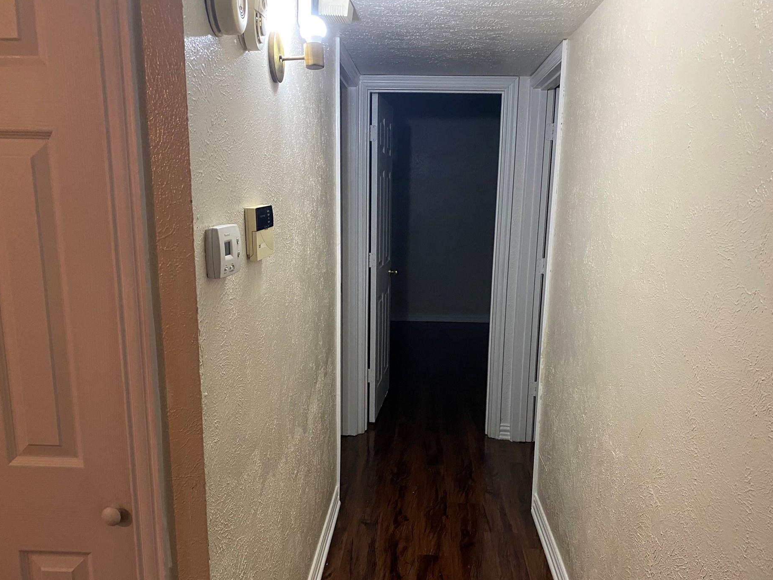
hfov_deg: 61.6
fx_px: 648
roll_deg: -0.7
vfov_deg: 48.2
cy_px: 320
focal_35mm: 29
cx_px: 402
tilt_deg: -12.2
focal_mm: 4.25
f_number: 1.8
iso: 320
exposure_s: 1/60
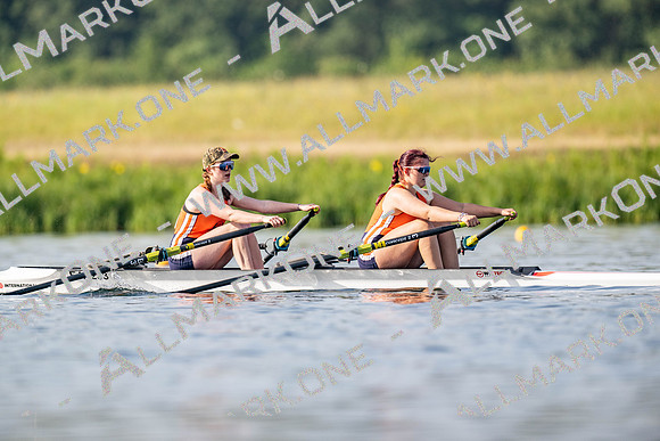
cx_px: 330
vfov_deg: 2.3
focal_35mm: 600
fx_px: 11002
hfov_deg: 3.4
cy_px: 220
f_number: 5
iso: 280
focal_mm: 600
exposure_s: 1/2500
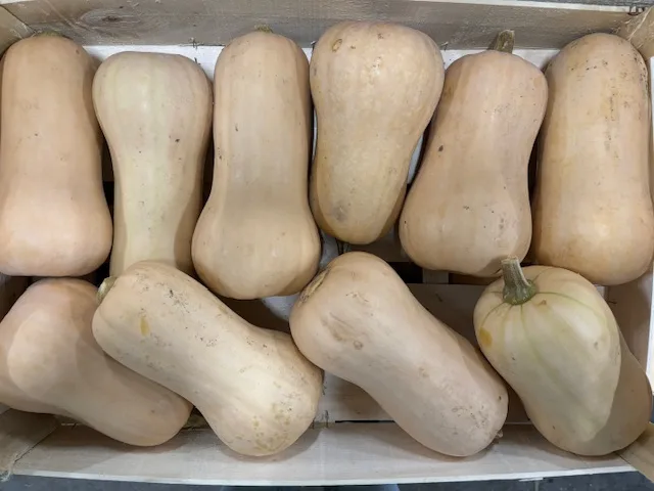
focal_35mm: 26
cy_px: 246
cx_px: 327
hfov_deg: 67.3
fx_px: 491
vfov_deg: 53.1
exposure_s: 1/50
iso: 200
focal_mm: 5.96
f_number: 1.6
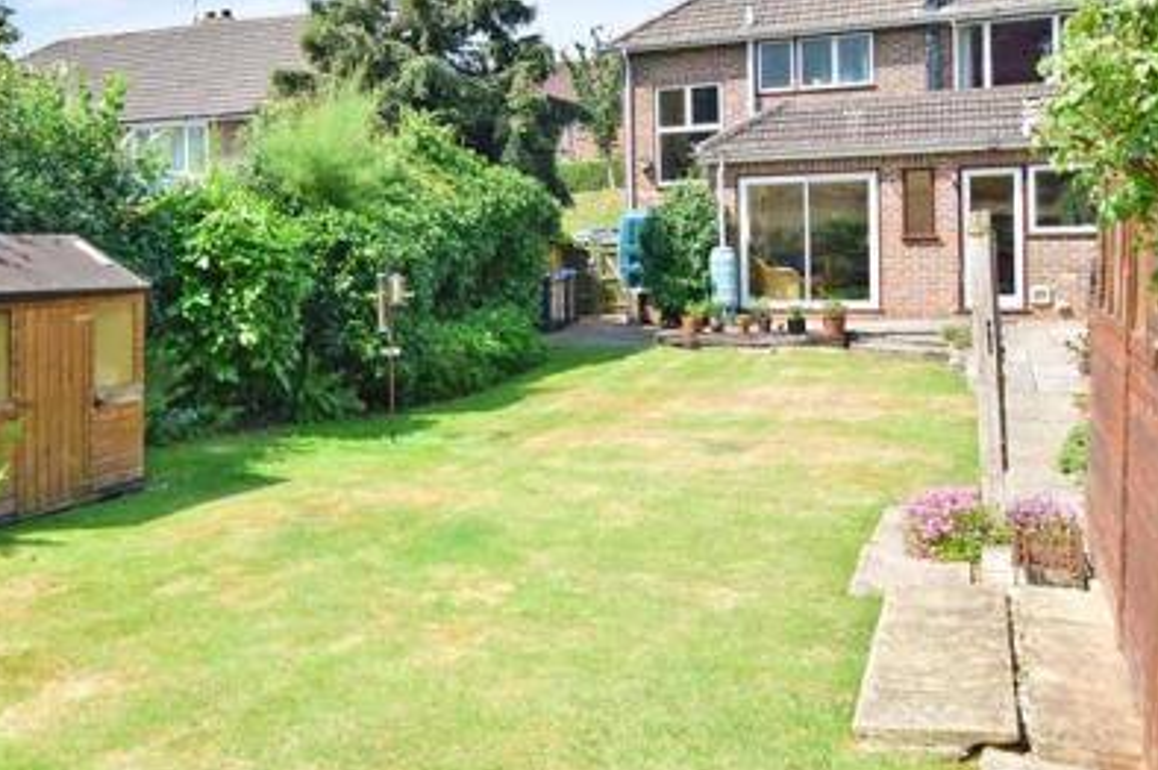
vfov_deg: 37.4
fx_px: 1125
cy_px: 263
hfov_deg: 52.8
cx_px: 338
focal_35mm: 35
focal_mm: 14
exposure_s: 1/800
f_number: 9
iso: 400
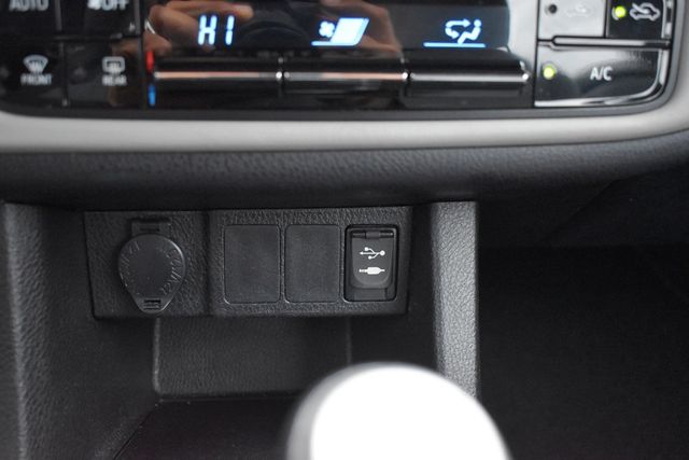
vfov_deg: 36.9
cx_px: 344
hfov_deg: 53.1
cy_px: 230
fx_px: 689
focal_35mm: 36
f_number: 4
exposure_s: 1/125
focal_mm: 24
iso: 2500
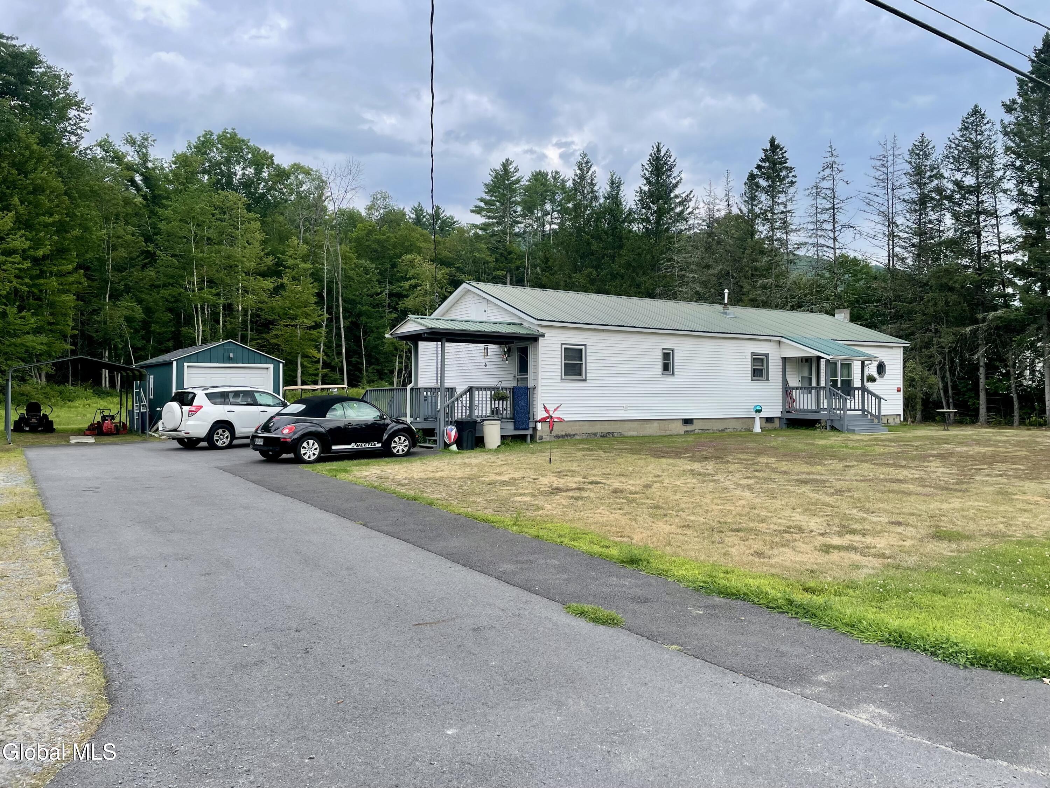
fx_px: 789
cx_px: 525
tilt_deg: +1.9
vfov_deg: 53.1
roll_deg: +0.5
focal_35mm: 26
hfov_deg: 67.3
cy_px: 394
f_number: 1.6
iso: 32
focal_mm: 4.2
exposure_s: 1/1401
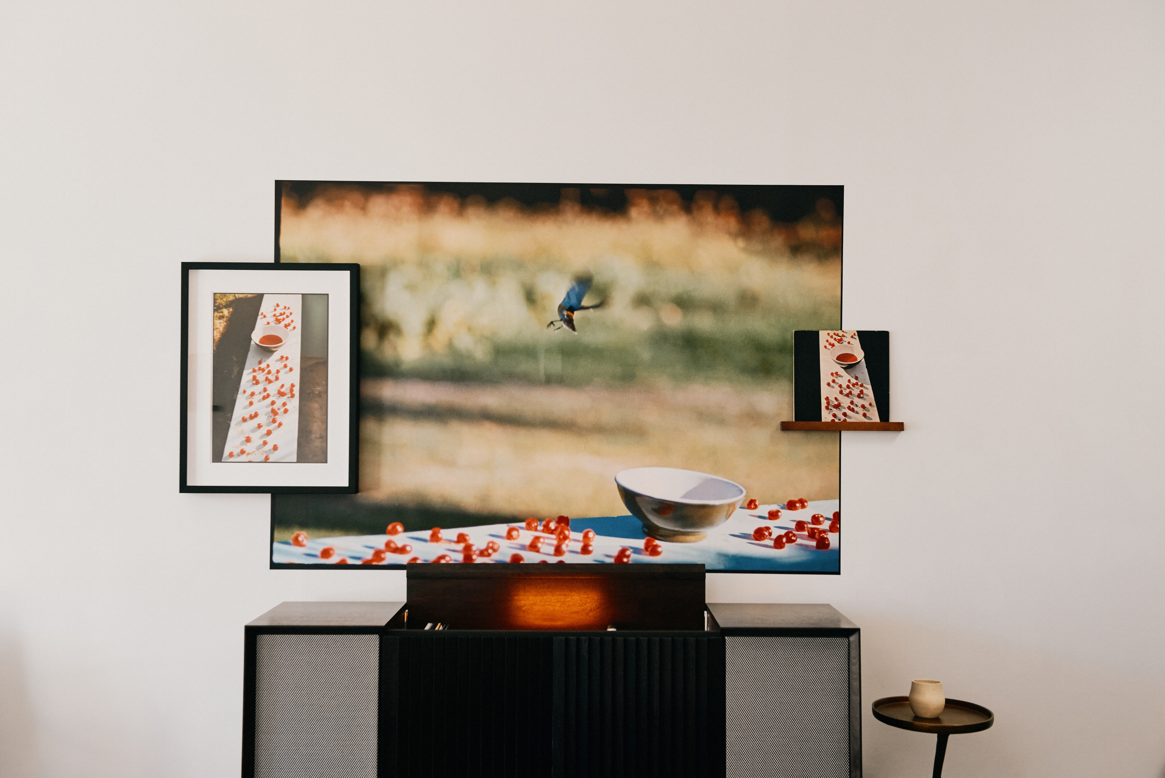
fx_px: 1554
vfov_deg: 28.1
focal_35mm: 48
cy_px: 389
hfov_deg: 41.1
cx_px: 582
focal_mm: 48
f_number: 5
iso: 400
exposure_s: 1/125
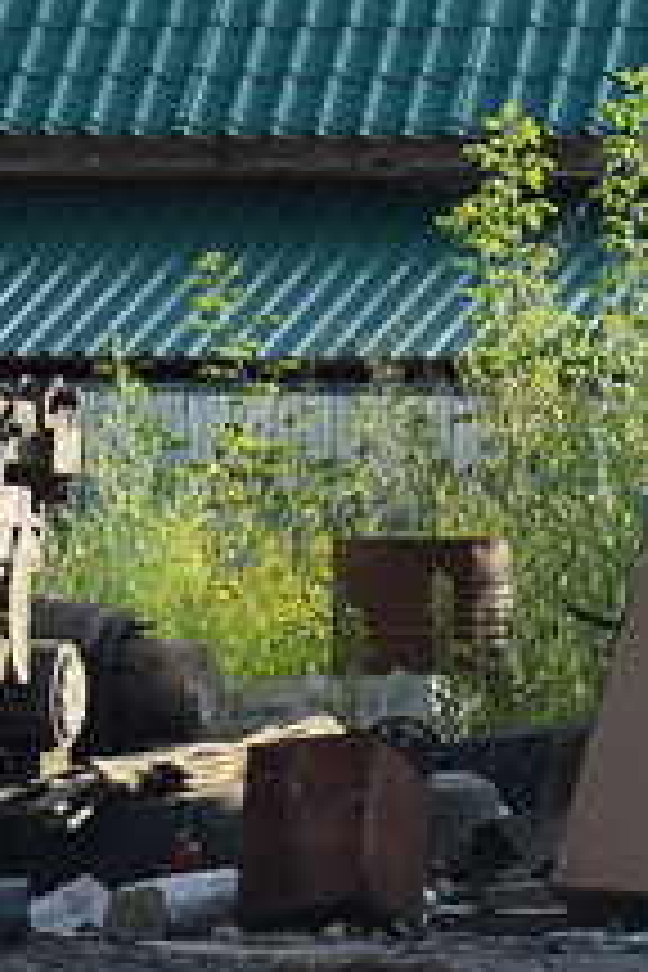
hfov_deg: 3.0
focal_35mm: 459
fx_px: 12386
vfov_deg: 4.5
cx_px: 639
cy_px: -369
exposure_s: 1/500
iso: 200
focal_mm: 55
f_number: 5.6
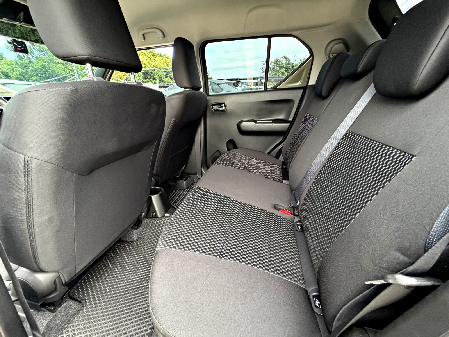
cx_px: 224
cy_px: 168
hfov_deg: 102.1
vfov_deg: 85.7
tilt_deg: -22.3
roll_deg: +1.7
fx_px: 182
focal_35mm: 14
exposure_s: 1/62
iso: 320
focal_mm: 2.22
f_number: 2.2
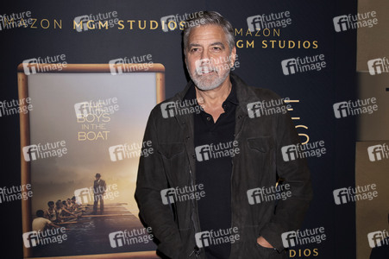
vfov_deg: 37.8
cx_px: 194
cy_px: 130
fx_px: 378
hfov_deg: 54.5
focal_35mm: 35
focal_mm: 35
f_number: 7.1
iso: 400
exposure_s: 1/200
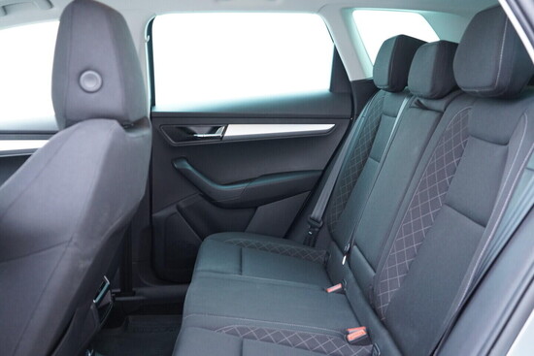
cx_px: 267
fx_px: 534
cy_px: 178
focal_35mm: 36
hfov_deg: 53.1
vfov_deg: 36.9
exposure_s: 1/40
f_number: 2.8
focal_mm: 24
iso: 1000
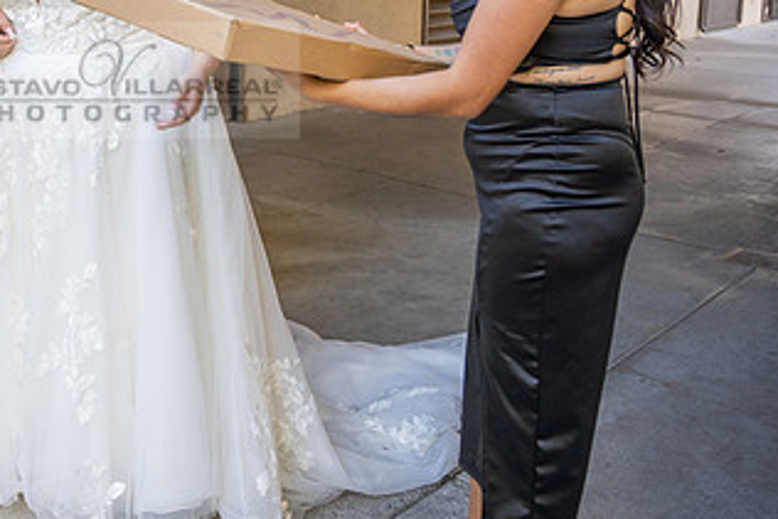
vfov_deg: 29.6
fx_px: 951
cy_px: 80
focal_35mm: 44
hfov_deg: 41.3
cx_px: 91
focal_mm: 24
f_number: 3.2
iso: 125
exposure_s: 1/80
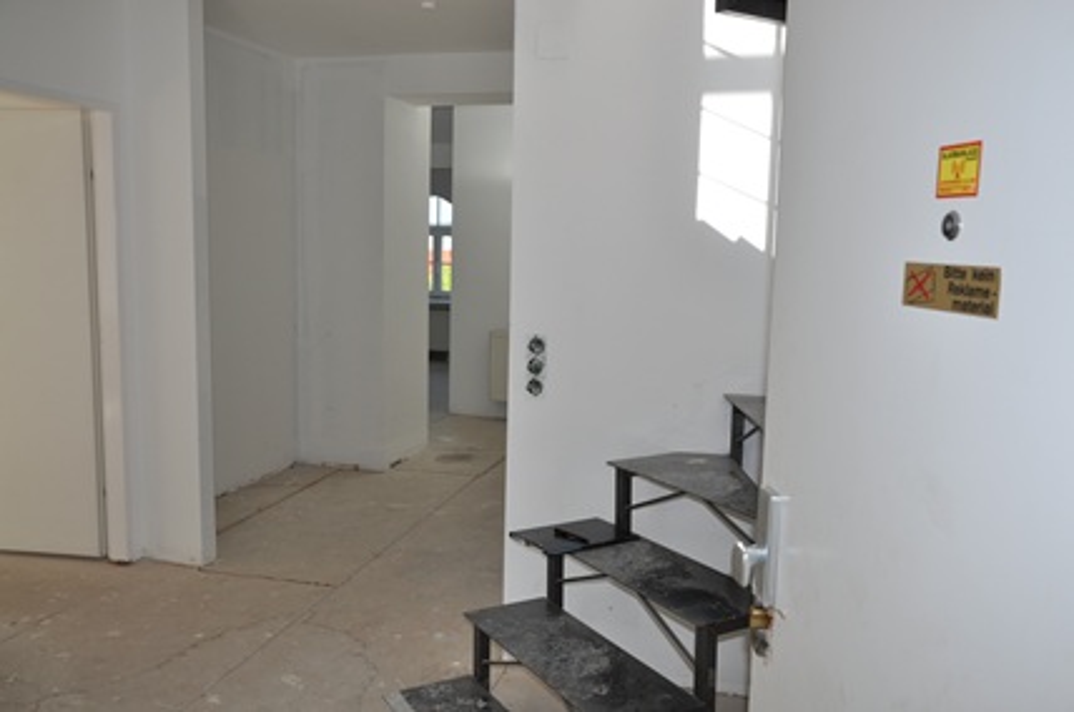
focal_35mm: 30
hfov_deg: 62.0
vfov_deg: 43.5
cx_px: 537
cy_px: 356
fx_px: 894
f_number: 6.3
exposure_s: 1/200
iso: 200
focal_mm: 20
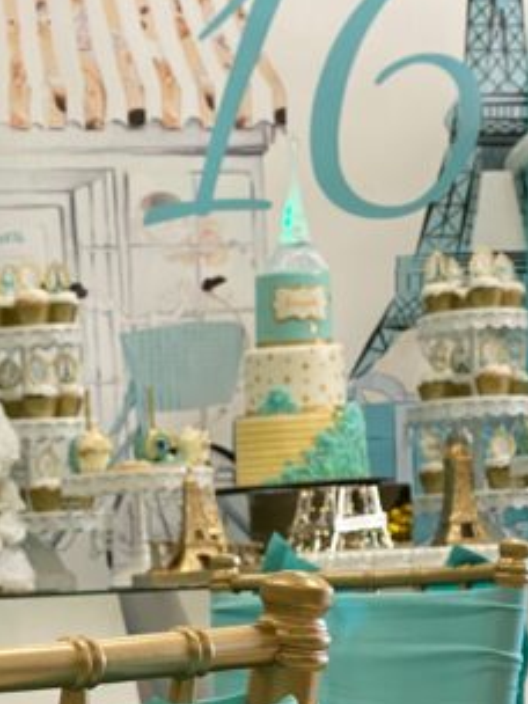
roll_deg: +3.2
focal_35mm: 137
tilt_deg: -3.7
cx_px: -51
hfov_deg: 10.7
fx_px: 2786
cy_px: 792
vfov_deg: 14.1
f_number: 2
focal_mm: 6
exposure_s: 1/120
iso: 80
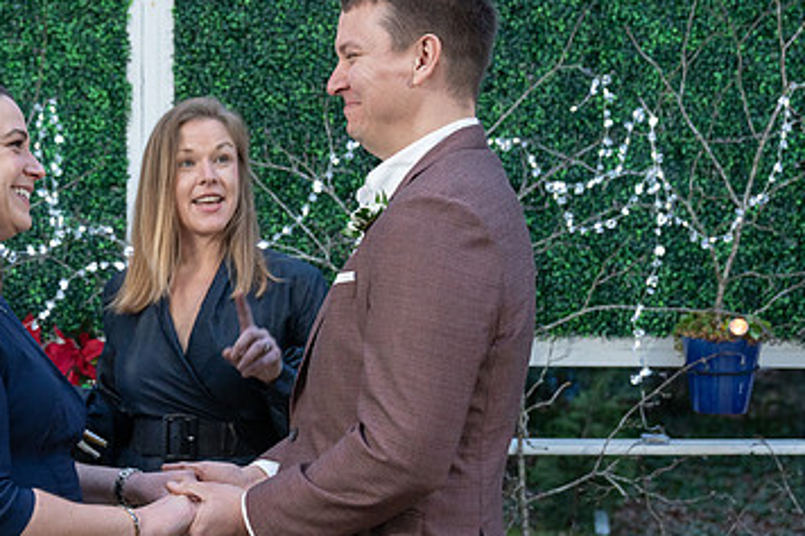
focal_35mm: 72
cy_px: 349
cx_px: 157
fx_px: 1609
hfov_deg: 27.5
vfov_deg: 18.9
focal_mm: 40
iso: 2000
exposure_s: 1/100
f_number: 3.5
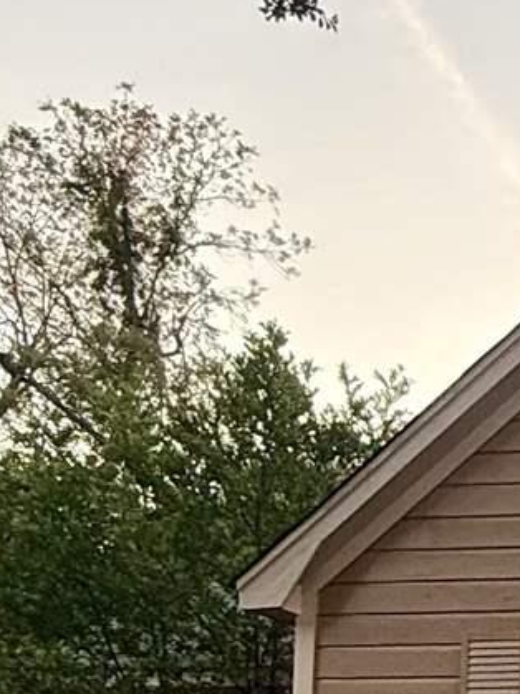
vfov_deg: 22.7
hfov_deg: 14.9
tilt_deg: +2.6
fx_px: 1543
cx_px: 1096
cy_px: 893
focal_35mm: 77
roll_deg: -1.4
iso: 64
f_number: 2.2
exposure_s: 1/210
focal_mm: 2.22
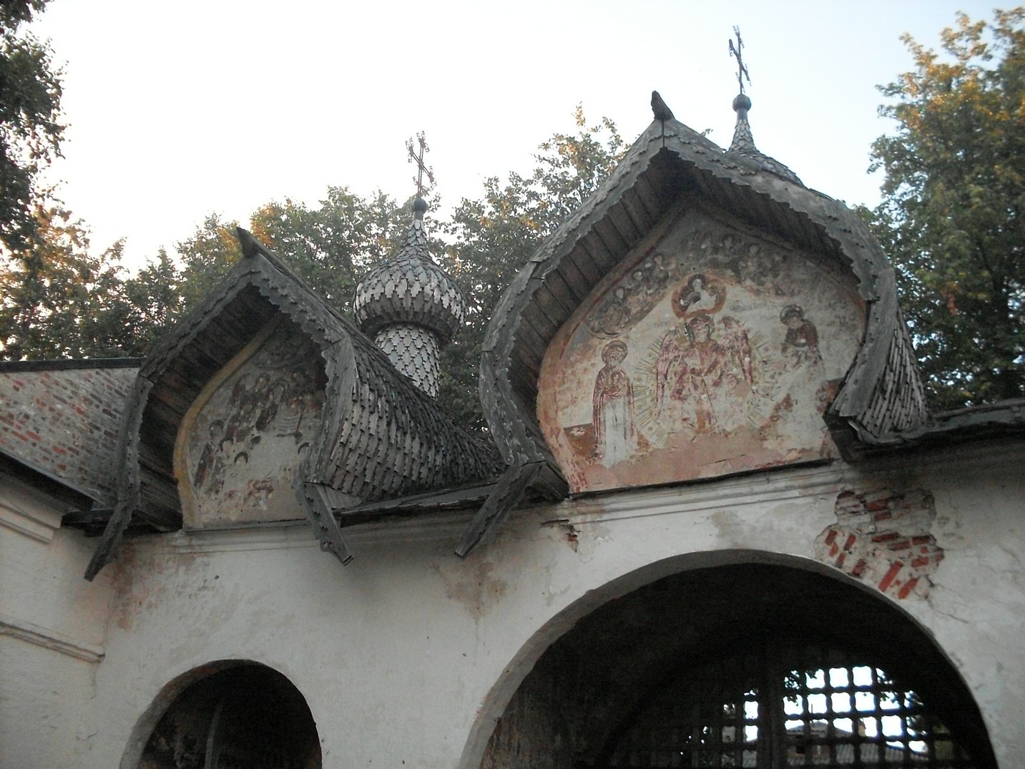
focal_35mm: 38
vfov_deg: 37.7
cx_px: 512
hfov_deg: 49.0
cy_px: 384
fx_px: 1125
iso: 400
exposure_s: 1/125
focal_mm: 6.3
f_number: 2.8
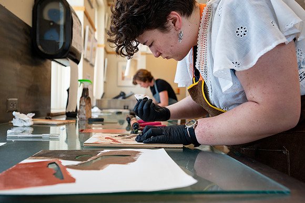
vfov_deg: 47.9
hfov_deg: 67.4
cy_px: 102
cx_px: 152
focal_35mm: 27
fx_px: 229
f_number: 4
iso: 500
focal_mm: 27
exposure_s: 1/250
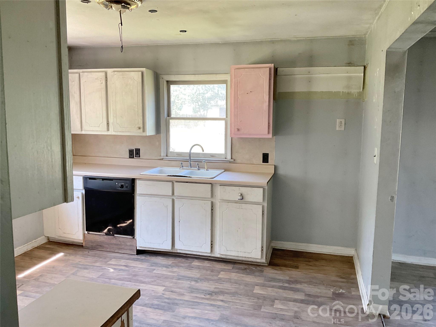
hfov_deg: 61.7
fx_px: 365
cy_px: 164
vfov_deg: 48.2
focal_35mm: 29
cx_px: 218
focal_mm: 3
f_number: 1.8
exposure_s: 1/60
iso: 125
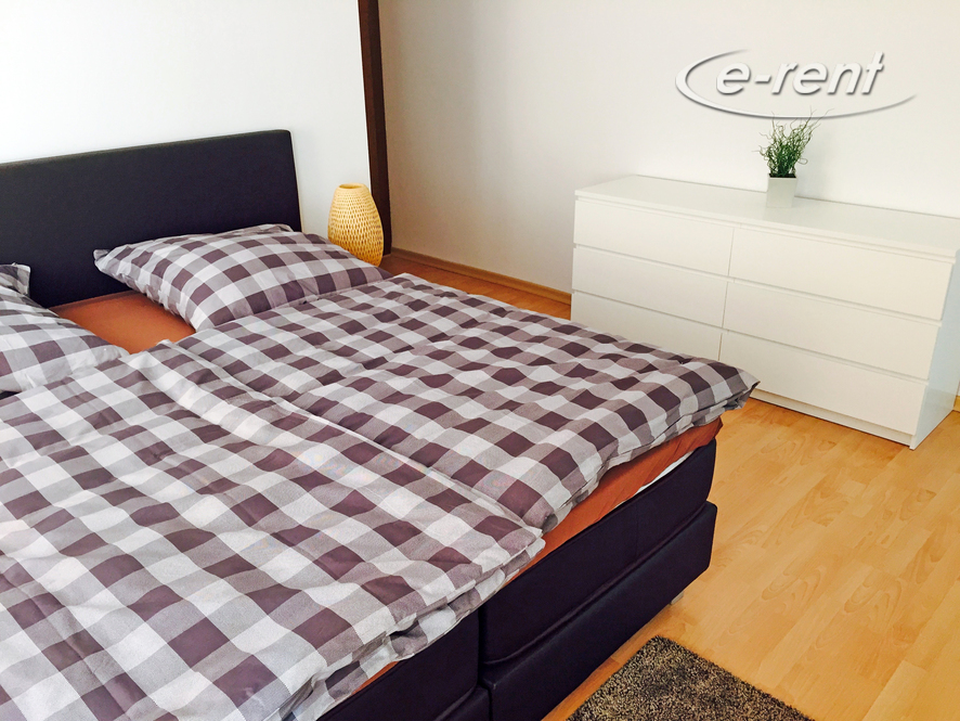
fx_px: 804
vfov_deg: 48.2
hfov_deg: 61.6
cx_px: 480
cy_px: 360
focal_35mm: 29
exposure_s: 1/30
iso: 50
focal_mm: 4.15
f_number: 2.2
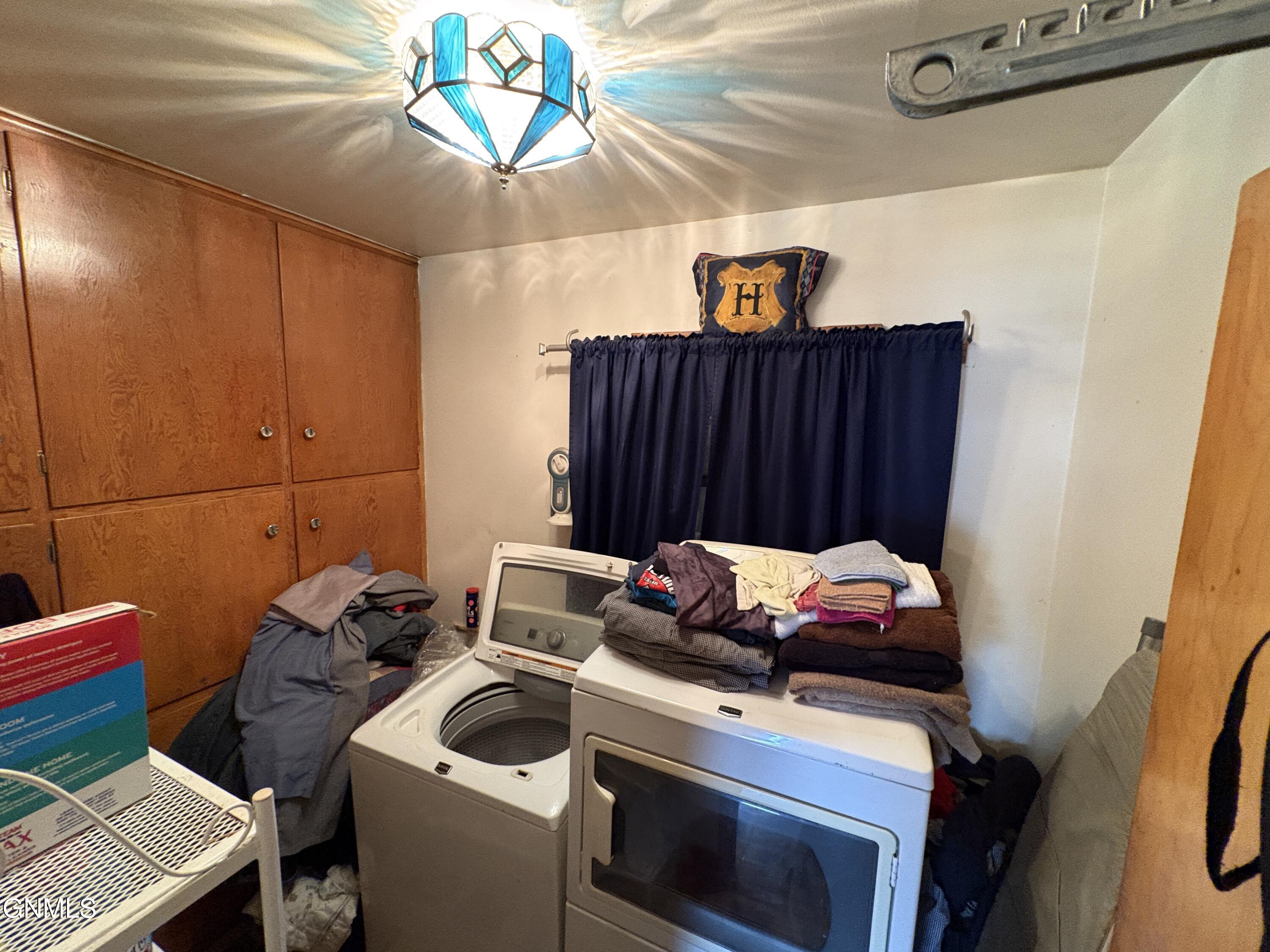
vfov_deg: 85.7
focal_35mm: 14
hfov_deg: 102.1
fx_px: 514
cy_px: 476
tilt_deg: -7.0
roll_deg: -1.3
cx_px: 635
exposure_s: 1/40
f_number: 2.2
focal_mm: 2.22
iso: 640
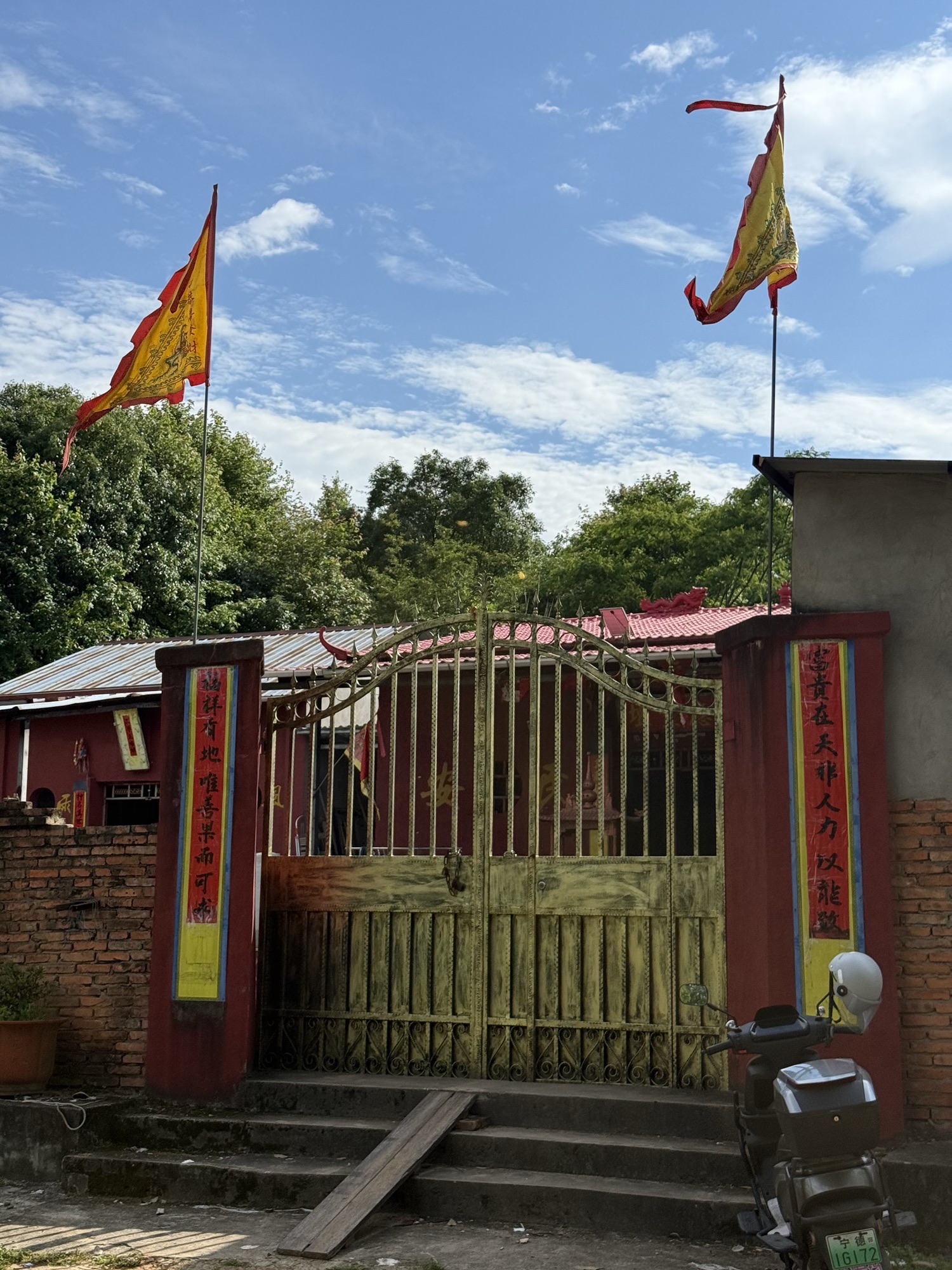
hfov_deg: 30.3
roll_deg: -2.1
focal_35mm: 48
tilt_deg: +9.2
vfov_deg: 39.7
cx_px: 476
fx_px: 1760
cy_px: 635
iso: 64
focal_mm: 6.76
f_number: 1.78
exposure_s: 1/7143
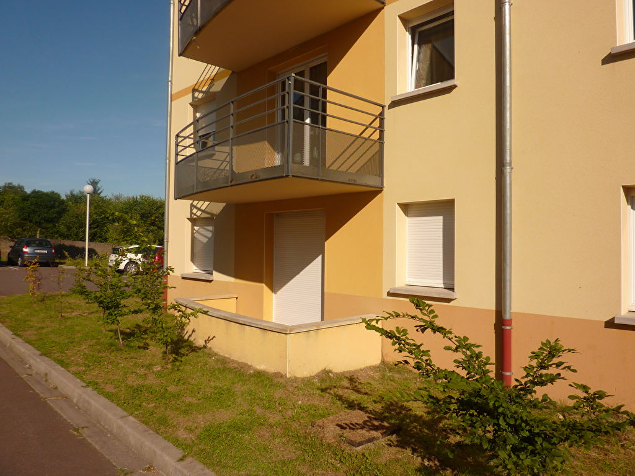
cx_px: 318
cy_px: 238
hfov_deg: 69.4
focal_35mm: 25
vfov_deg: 54.9
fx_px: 459
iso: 80
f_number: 4
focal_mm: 4.1
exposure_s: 1/1300
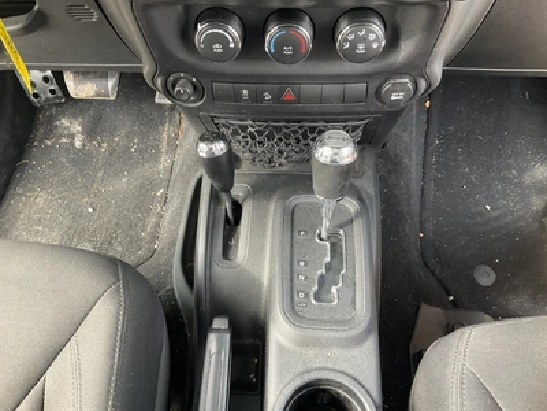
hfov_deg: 61.7
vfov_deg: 48.2
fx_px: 458
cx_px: 274
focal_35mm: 29
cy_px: 206
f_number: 1.8
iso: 64
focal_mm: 3
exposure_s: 1/67
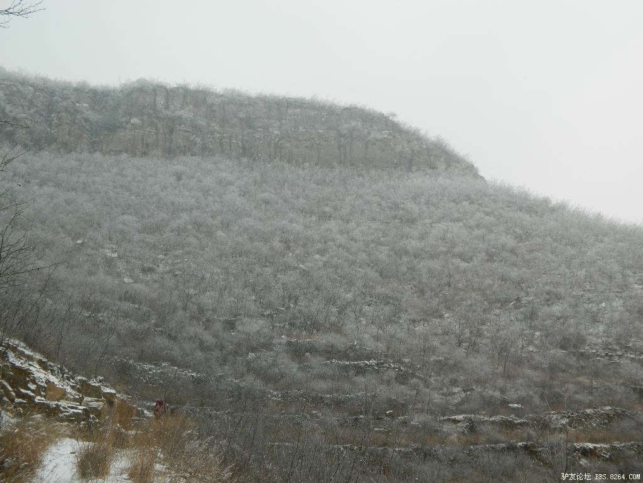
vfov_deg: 35.1
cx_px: 322
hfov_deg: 45.8
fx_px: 762
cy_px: 242
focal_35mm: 41
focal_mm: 7.3
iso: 80
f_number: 3.5
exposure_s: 1/400
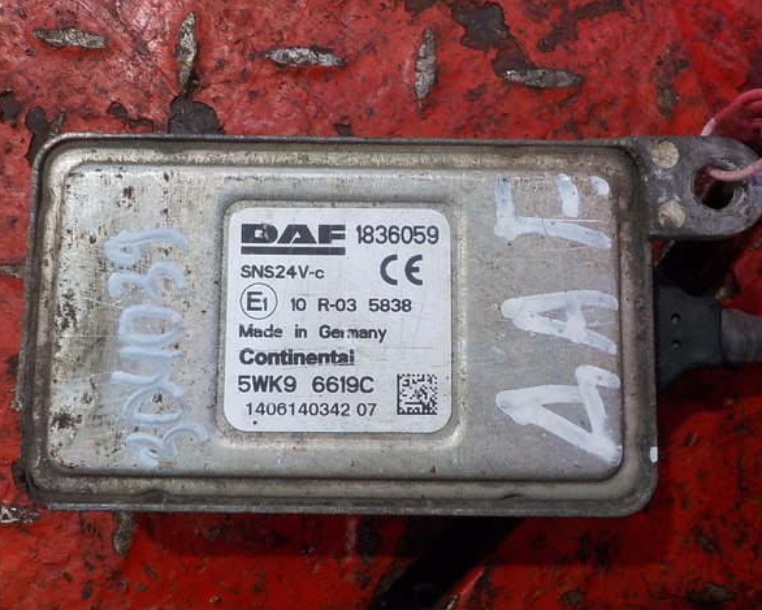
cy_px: 300
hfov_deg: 55.6
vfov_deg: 45.8
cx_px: 369
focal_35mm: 32
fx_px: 722
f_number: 3.3
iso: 200
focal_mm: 4.1
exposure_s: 1/30
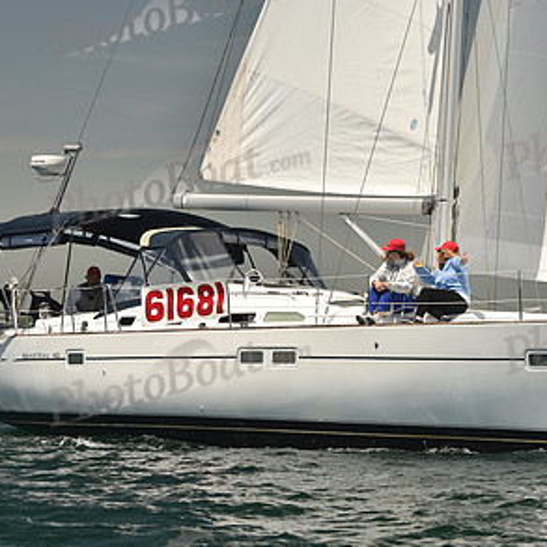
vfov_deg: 9.5
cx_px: 409
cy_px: 255
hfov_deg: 9.4
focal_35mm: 185
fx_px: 3307
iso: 250
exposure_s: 1/800
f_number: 6.3
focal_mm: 110
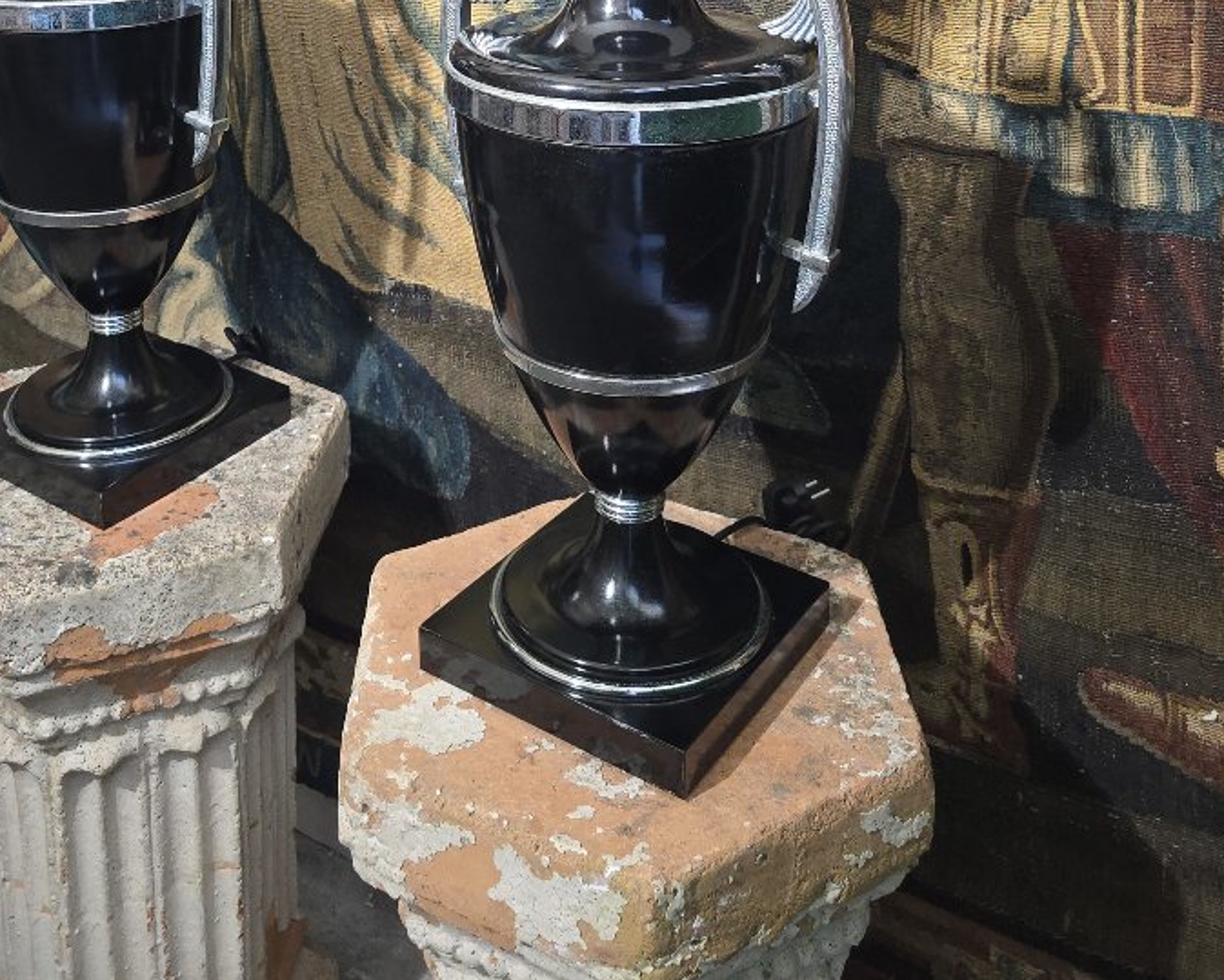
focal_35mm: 40
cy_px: -64
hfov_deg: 45.6
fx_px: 1450
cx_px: 518
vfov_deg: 33.2
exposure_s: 1/31.8
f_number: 1.7
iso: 250
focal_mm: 6.3
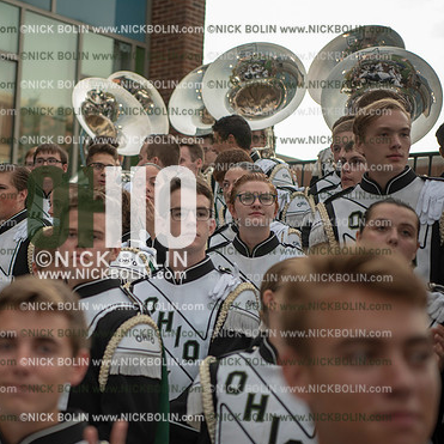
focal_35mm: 93
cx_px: 111
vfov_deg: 18.7
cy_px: 223
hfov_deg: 18.6
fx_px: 1350
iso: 800
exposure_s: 1/1000
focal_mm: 70
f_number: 3.2
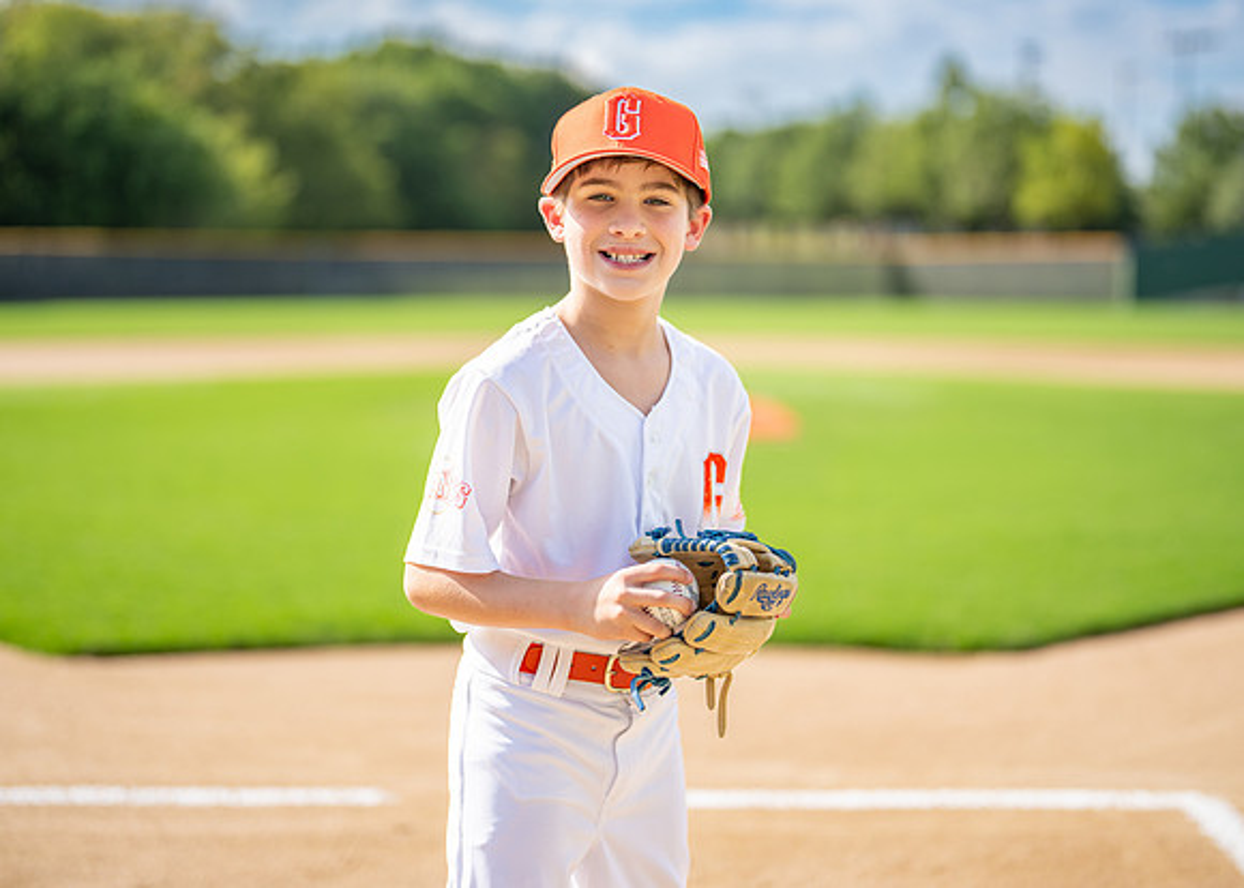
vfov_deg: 24.3
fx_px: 2064
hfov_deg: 33.5
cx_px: 627
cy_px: 414
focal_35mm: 58
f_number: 1.2
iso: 100
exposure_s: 1/5000
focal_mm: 50
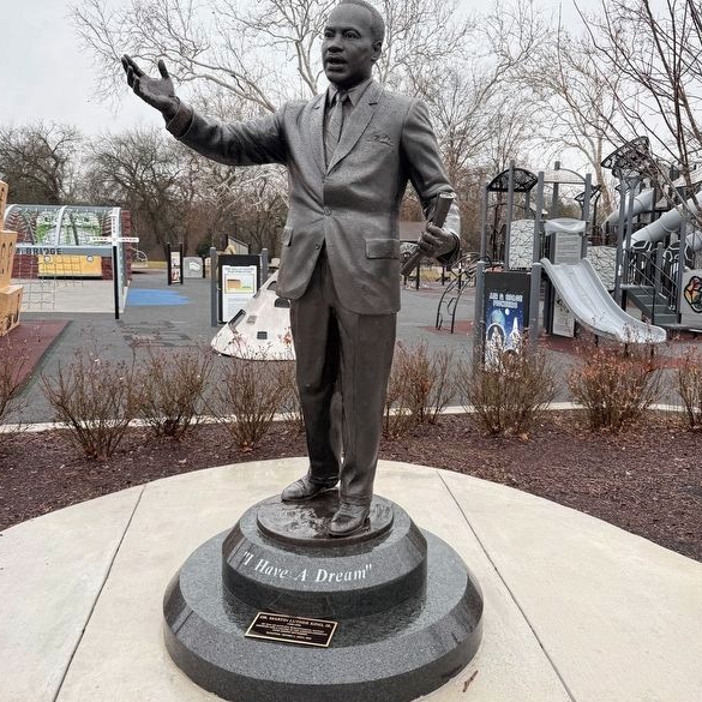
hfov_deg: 55.6
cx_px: 347
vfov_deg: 55.6
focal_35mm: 29
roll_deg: -1.4
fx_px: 665
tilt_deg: -3.9
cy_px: 326
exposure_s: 1/333
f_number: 1.78
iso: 80
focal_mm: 6.76
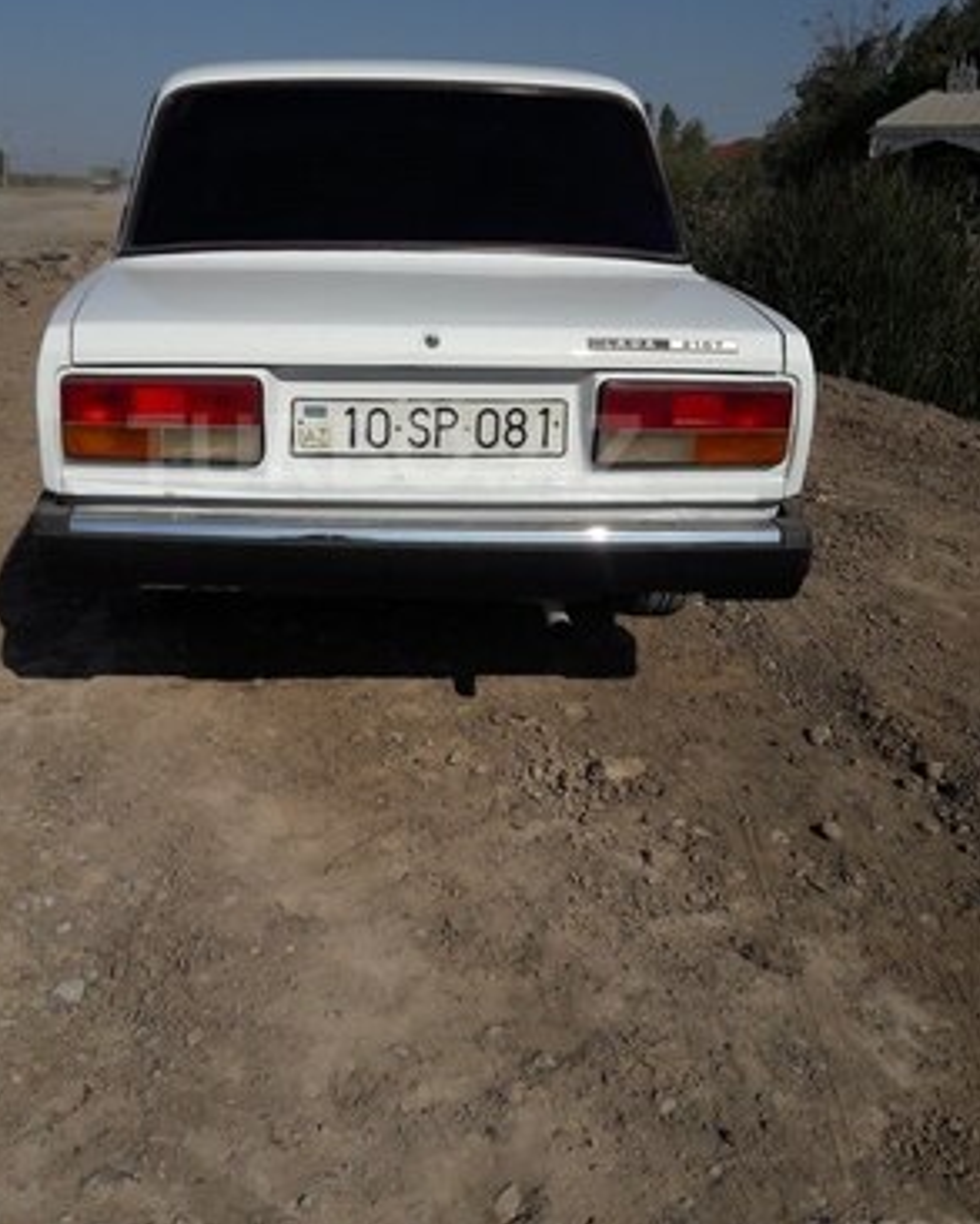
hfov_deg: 39.9
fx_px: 1341
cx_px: 385
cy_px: 451
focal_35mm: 37
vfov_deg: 48.6
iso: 40
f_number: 1.9
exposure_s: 1/5051
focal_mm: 3.7
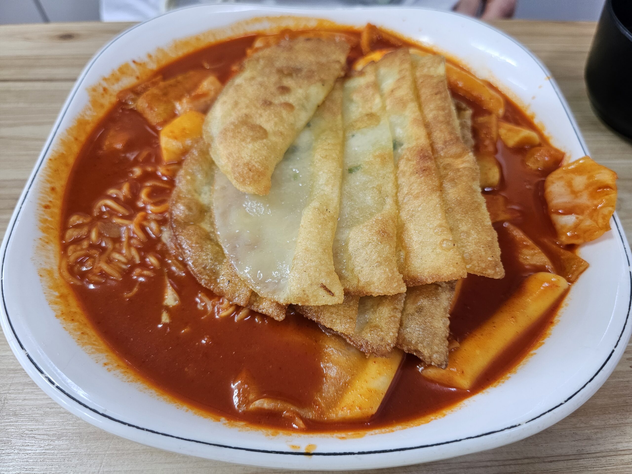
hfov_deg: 73.9
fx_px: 420
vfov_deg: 58.9
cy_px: 237
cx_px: 316
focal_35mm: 23
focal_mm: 6.3
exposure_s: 1/120
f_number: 1.7
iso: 160
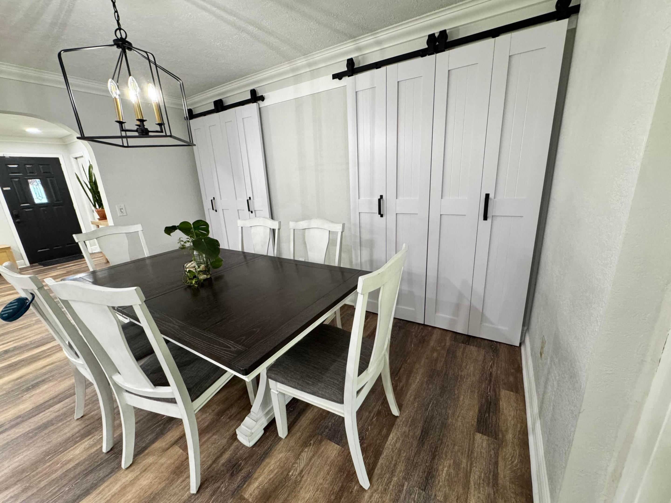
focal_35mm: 14
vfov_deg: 85.7
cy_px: 252
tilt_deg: -16.1
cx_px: 336
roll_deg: +3.4
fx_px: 271
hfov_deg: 102.1
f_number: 2.2
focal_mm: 2.22
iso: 400
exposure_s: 1/60
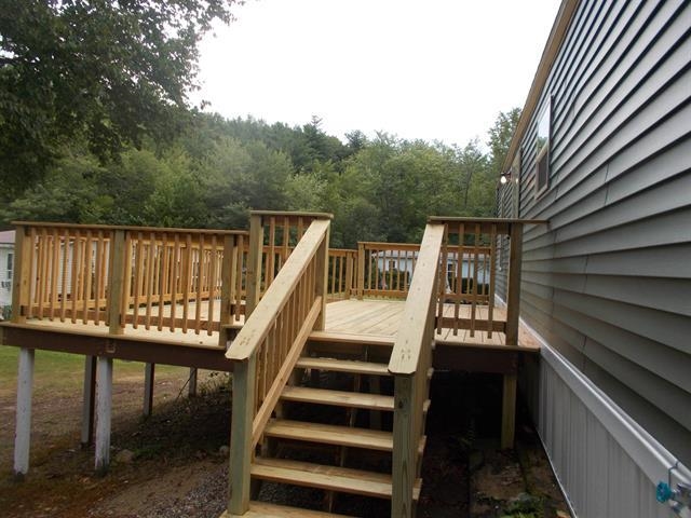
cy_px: 259
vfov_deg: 53.1
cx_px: 346
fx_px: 519
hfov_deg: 67.3
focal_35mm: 26
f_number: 3.2
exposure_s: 1/400
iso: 80
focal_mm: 4.6
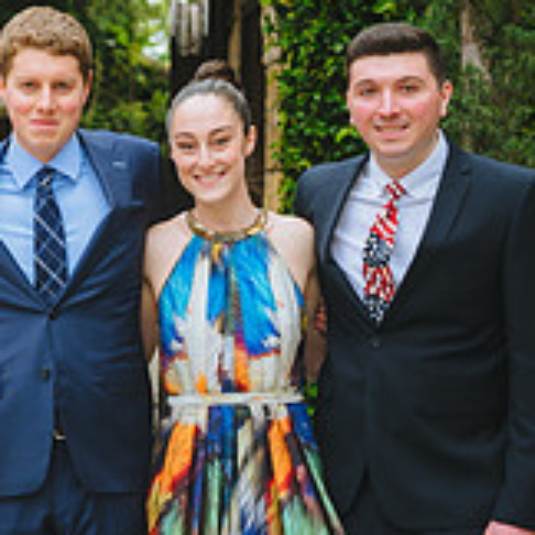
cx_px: -135
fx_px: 2238
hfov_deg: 13.2
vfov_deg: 13.6
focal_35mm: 128
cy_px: 403
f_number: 2.8
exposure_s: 1/160
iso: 125
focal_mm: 42
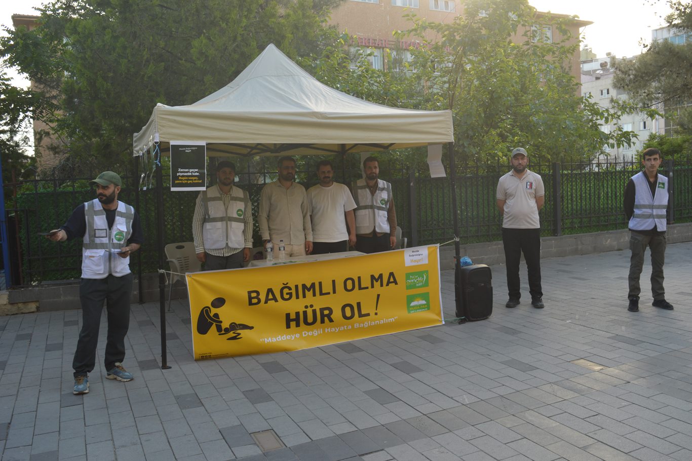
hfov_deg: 59.5
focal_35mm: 32
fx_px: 605
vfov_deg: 41.7
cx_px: 346
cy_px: 230
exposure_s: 1/125
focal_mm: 21
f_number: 5.6
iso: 220
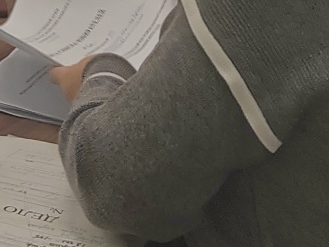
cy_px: -329
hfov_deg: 12.5
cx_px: -214
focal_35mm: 148
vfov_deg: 9.1
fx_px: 1406
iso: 100
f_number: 1.9
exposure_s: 1/170
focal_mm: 5.52
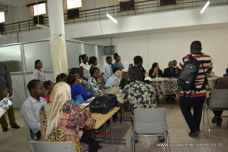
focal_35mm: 27
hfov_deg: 67.4
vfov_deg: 48.0
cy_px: 76
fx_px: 171
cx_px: 114
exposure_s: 1/60
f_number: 3.5
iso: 2500
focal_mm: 18
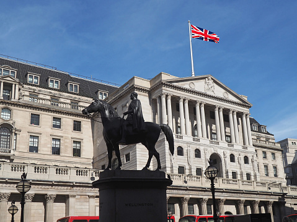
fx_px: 343
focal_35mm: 40
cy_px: 111
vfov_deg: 35.9
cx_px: 148
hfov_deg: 46.8
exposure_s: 1/1000
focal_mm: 20
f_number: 7.1
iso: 200
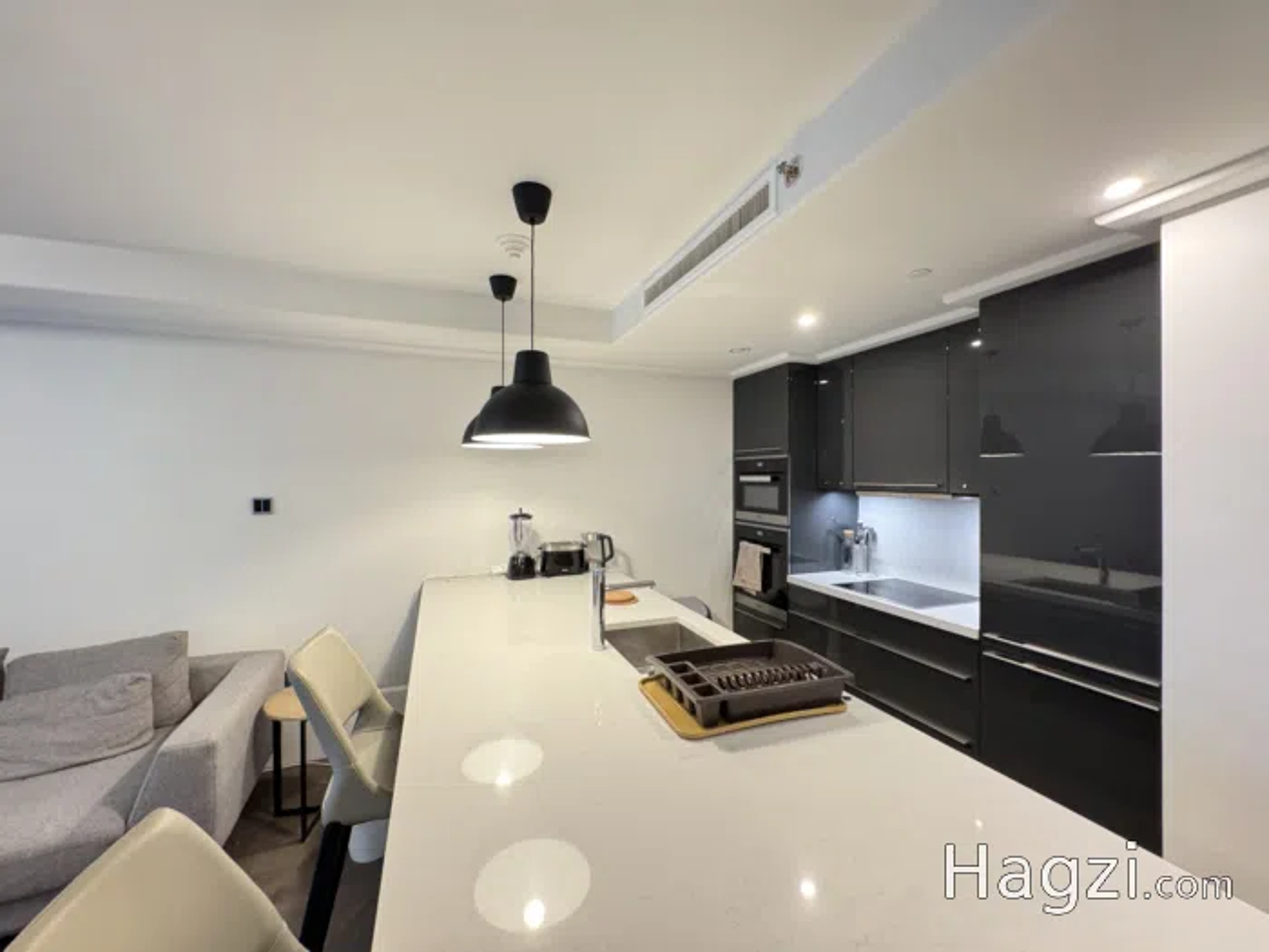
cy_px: 476
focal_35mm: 14
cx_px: 634
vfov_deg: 85.7
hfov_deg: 102.1
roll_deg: -0.1
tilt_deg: +0.0
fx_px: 513
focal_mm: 2.22
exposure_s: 1/50
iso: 800
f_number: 2.2
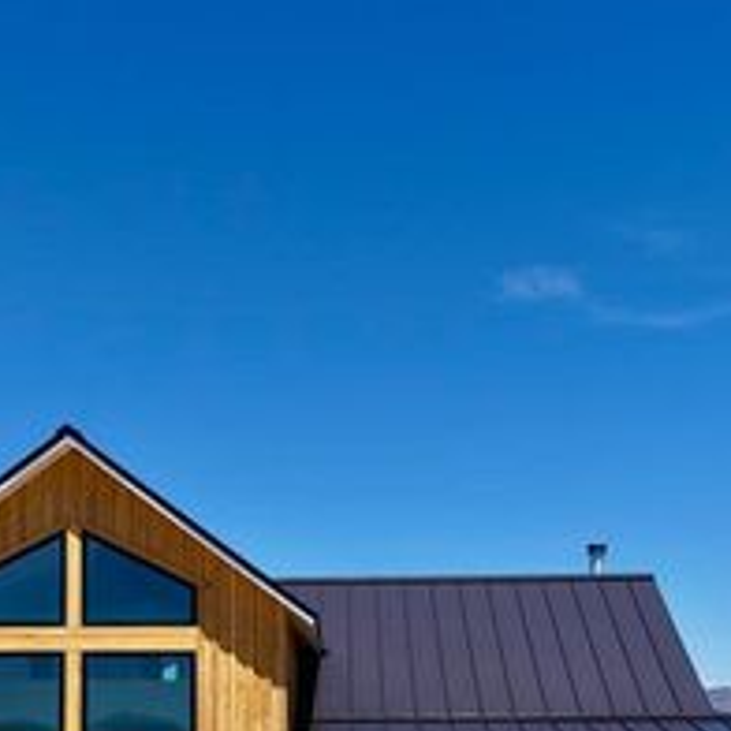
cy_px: 692
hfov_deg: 31.6
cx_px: 302
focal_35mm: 54
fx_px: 1290
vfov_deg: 29.9
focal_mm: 8.67
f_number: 1.8
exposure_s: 1/5000
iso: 120
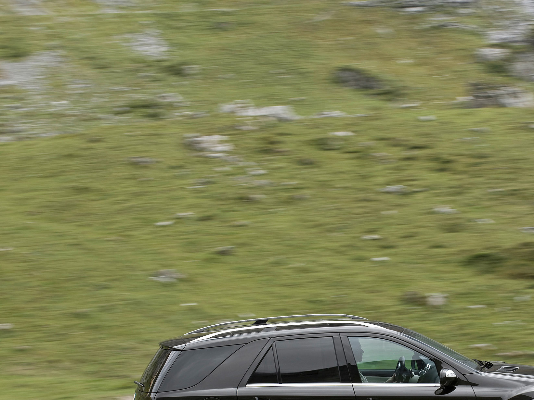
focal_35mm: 193
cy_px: 311
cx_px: 404
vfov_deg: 7.7
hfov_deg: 10.2
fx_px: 2977
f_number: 10
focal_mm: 110
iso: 200
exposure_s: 1/60
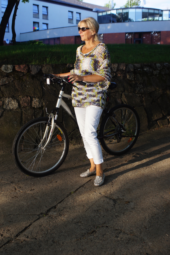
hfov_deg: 29.8
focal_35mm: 45
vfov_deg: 43.6
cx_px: 85
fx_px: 319
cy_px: 128
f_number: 7.1
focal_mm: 30
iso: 100
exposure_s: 1/60
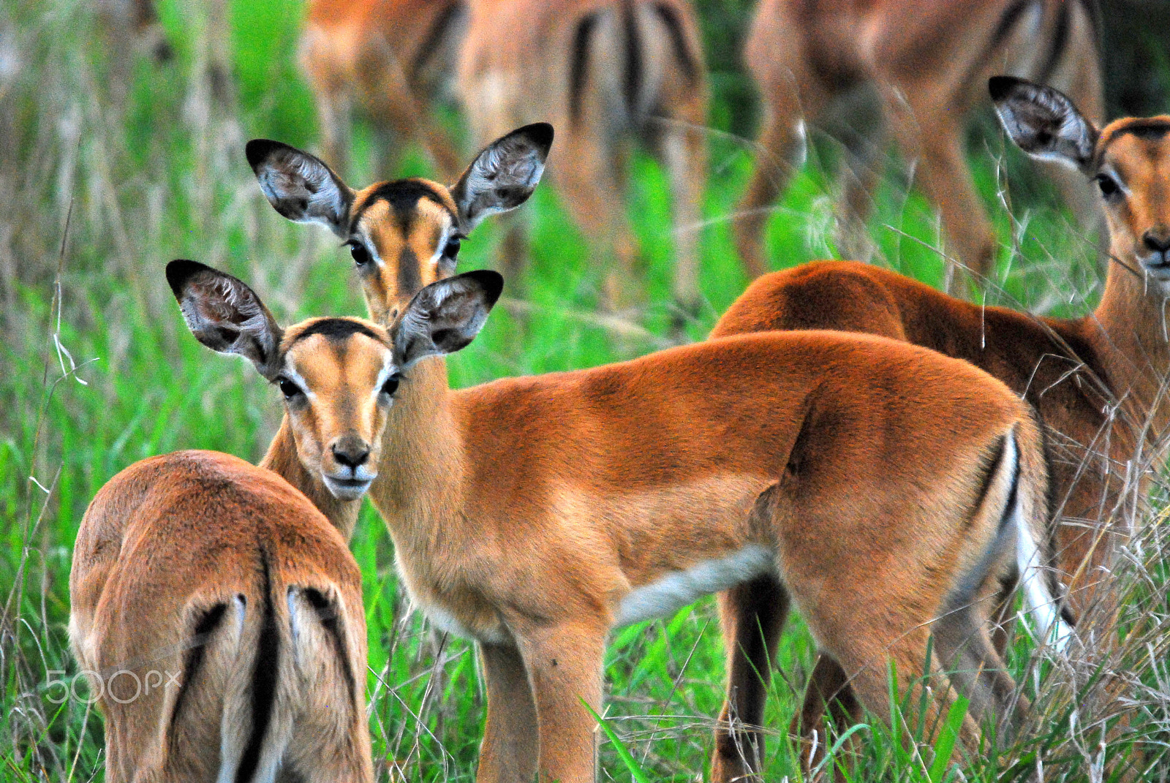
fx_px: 19523
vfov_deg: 2.3
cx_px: 585
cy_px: 392
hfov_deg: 3.4
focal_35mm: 600
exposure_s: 1/1600
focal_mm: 400
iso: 1600
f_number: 5.6
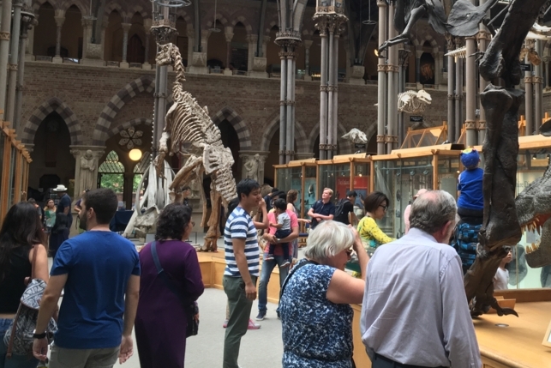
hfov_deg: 40.5
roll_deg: -0.7
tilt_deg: +4.7
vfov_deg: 27.8
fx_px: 735
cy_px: 103
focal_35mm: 48
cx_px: 376
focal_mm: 4.15
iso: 40
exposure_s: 1/100
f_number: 2.2
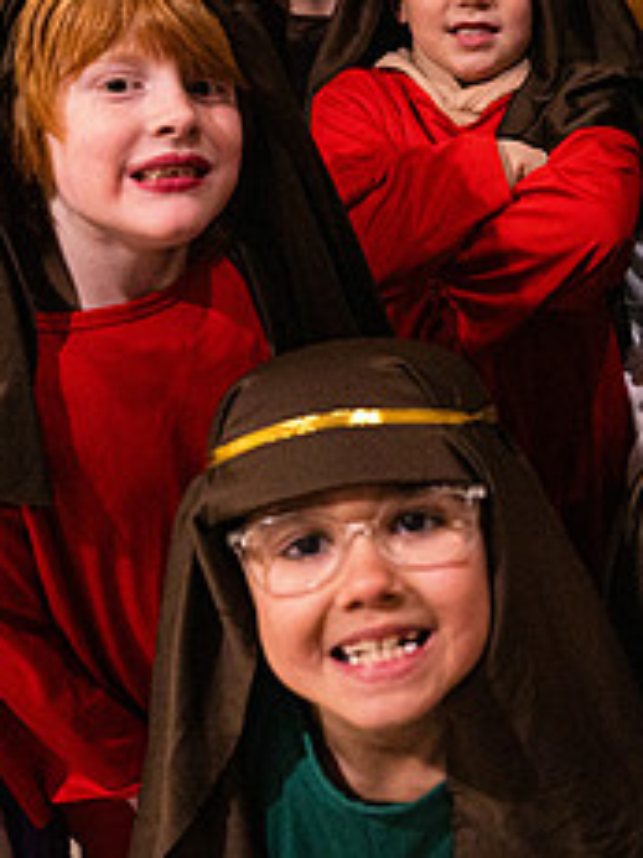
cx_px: 636
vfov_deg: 32.8
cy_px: 243
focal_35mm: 58
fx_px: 1438
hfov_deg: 24.1
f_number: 2.8
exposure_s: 1/250
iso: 1250
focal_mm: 24
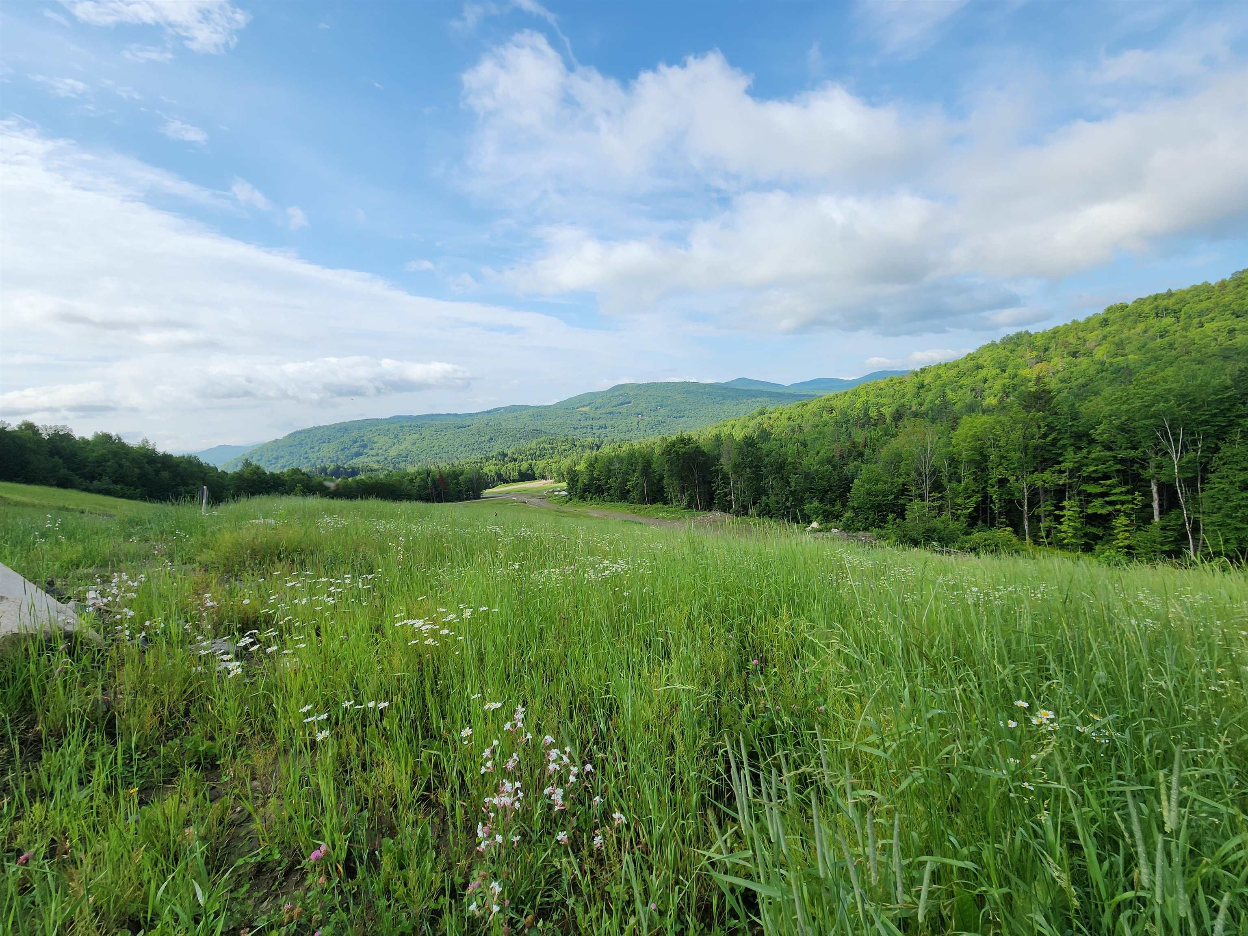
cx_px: 624
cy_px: 468
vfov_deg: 89.9
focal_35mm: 13
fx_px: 469
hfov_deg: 106.2
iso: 50
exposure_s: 1/1584
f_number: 2.2
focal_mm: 2.2
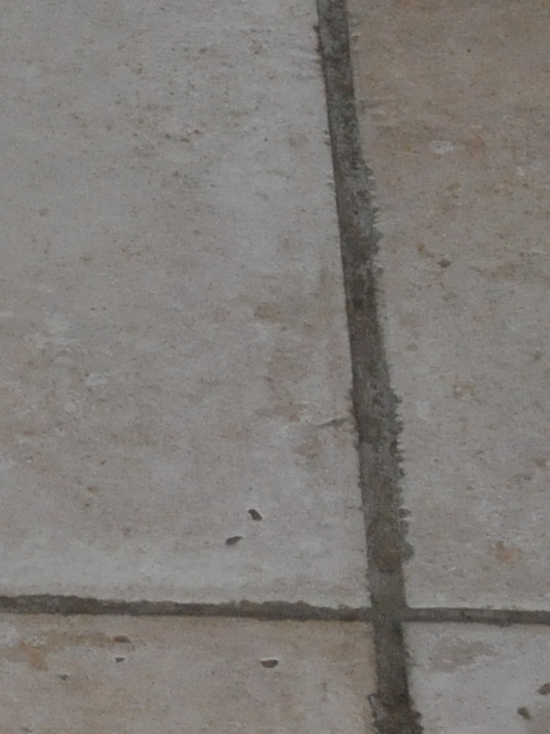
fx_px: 9759
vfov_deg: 4.3
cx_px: -1010
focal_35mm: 461
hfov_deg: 3.2
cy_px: -481
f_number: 5.6
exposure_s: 1/60
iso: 1600
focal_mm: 55
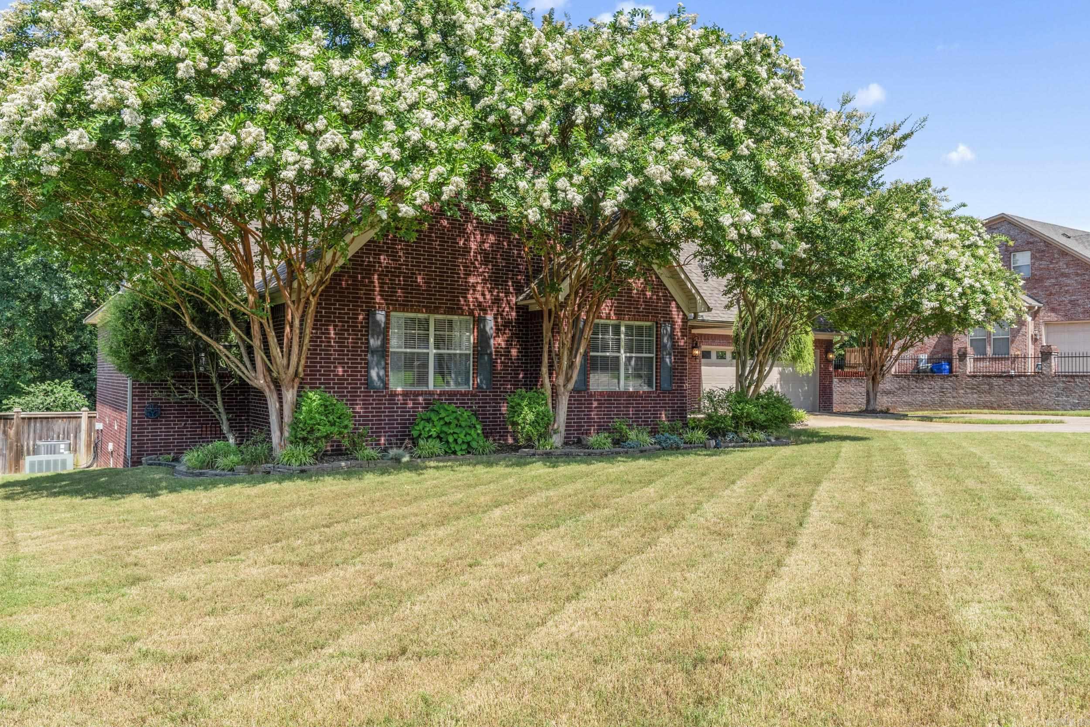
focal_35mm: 26
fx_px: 790
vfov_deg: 49.4
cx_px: 545
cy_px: 364
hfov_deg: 69.2
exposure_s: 1/500
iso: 320
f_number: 8
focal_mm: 17.4
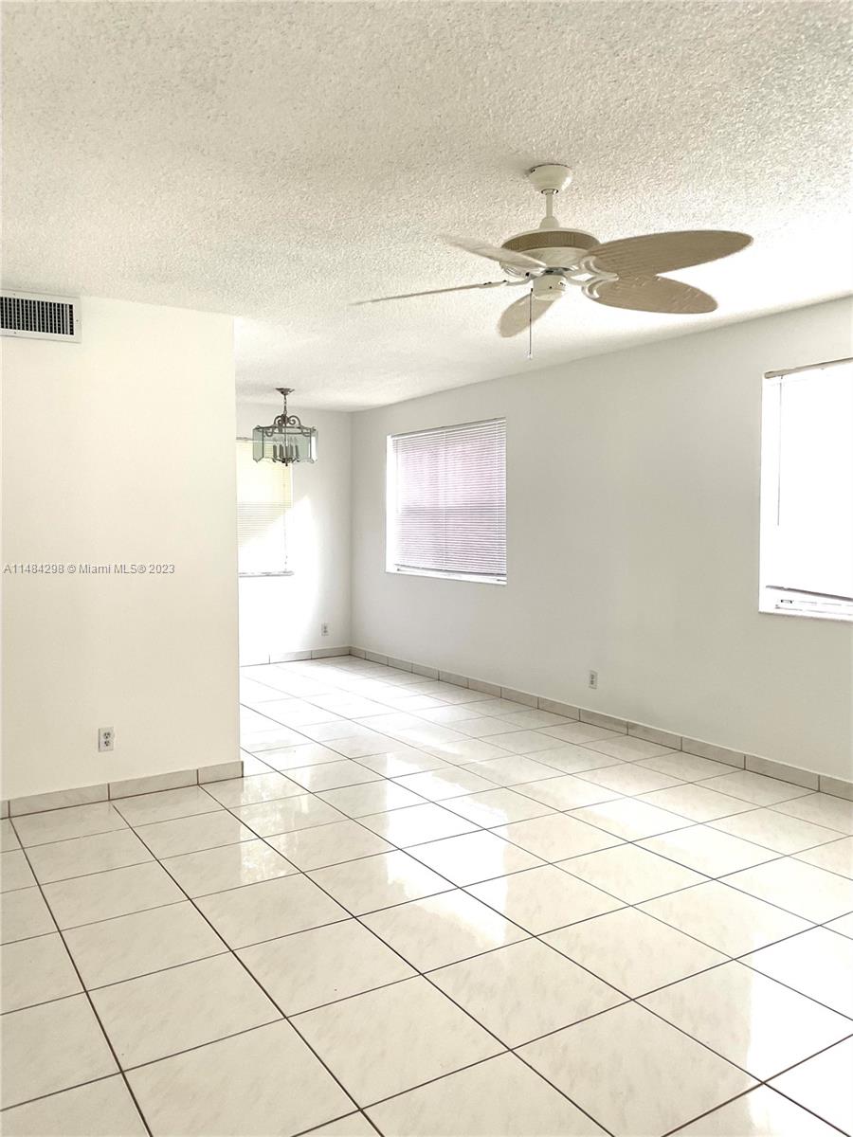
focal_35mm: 26
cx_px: 426
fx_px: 854
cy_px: 568
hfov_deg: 53.1
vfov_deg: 67.3
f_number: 1.6
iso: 125
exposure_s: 1/112
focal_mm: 4.2
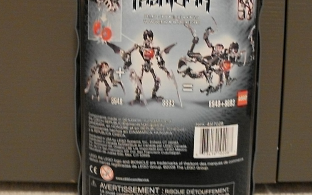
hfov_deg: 36.9
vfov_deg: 23.5
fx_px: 468
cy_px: 70
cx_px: 161
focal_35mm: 55
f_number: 2.8
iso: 400
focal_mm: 6.3
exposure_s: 1/10
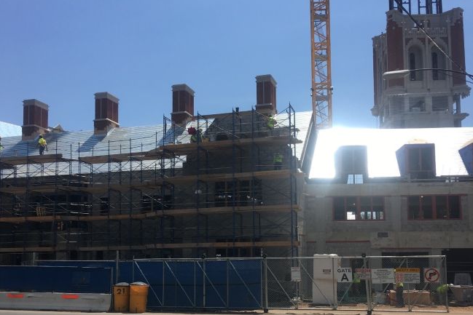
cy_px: 134
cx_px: 231
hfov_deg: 60.3
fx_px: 407
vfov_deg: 42.2
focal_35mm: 31
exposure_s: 1/1832
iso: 25
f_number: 2.2
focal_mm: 4.15
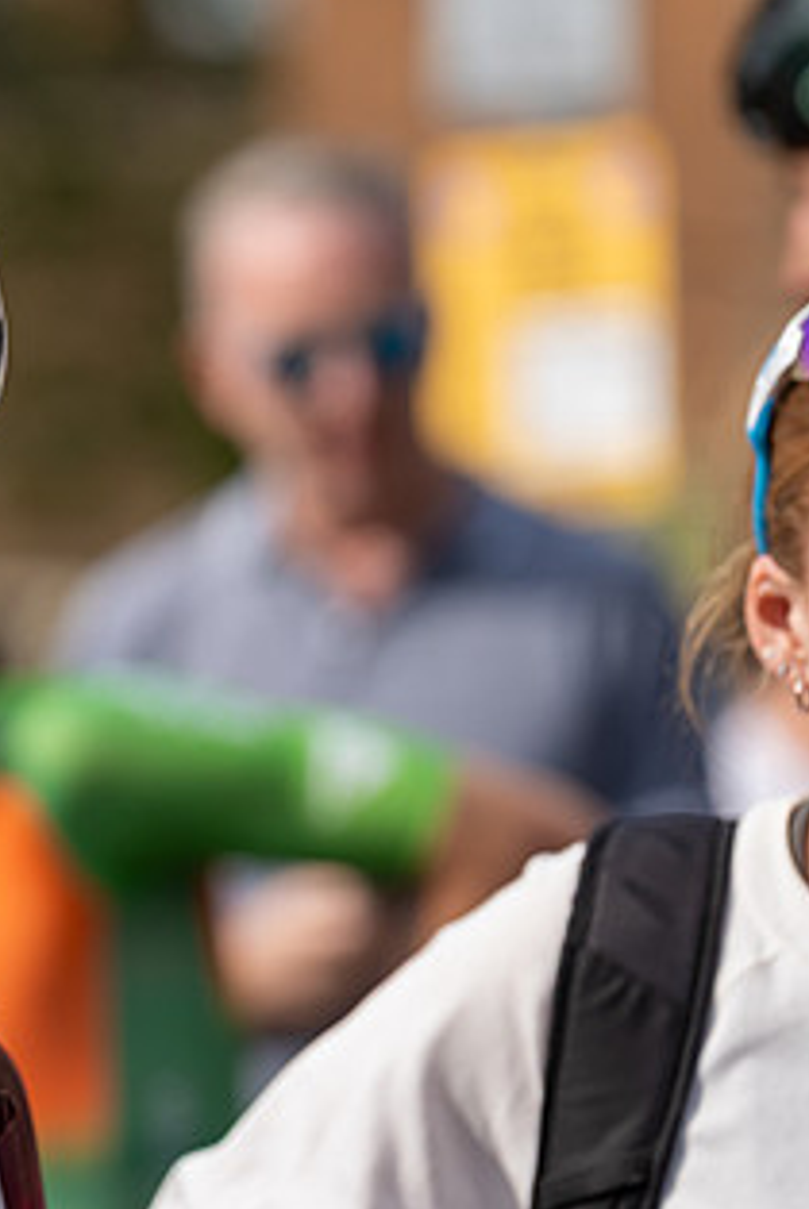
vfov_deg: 5.6
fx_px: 12410
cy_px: 603
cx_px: -231
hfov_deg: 3.7
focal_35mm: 369
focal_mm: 200
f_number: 4
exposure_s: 1/1000
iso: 125
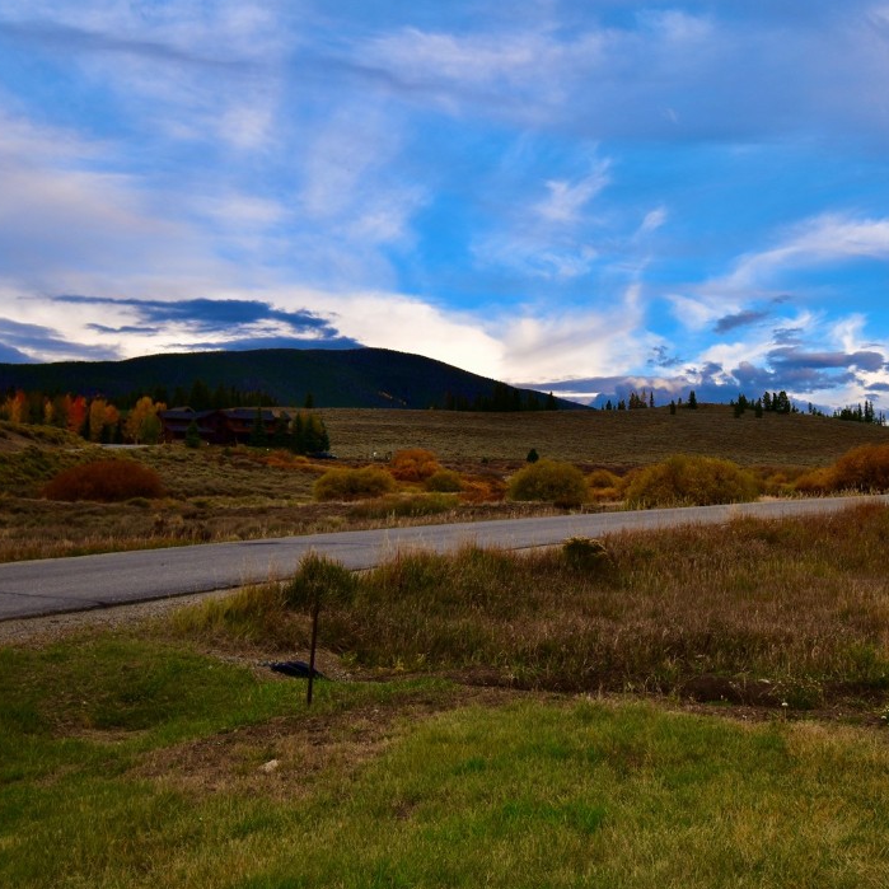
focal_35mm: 42
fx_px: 1220
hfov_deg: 39.5
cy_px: 407
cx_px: 594
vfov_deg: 40.0
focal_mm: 20
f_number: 6.3
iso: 100
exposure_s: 1/160
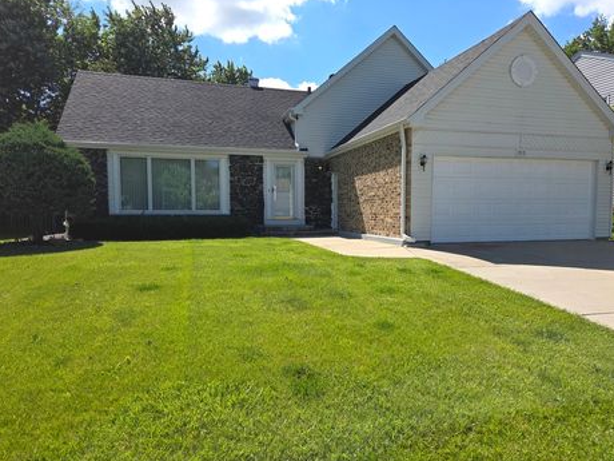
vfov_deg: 54.9
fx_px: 443
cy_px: 232
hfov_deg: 69.3
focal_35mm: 25
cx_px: 323
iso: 25
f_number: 1.8
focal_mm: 5.4
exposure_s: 1/2005
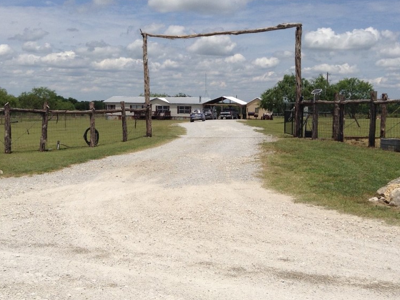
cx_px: 198
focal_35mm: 45
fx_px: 520
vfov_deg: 32.2
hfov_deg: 42.1
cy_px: 150
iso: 25
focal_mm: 3.3
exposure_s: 1/2899
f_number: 2.4
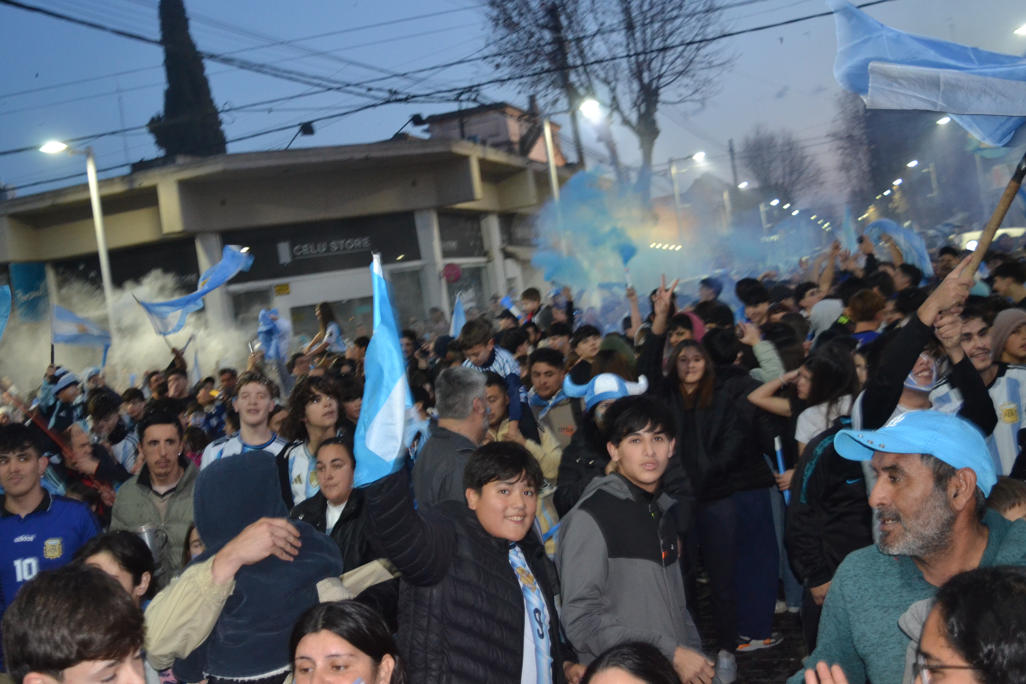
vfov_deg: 33.4
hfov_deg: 48.4
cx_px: 462
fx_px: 1140
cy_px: 306
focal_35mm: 40
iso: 1600
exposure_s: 1/60
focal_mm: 24
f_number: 4
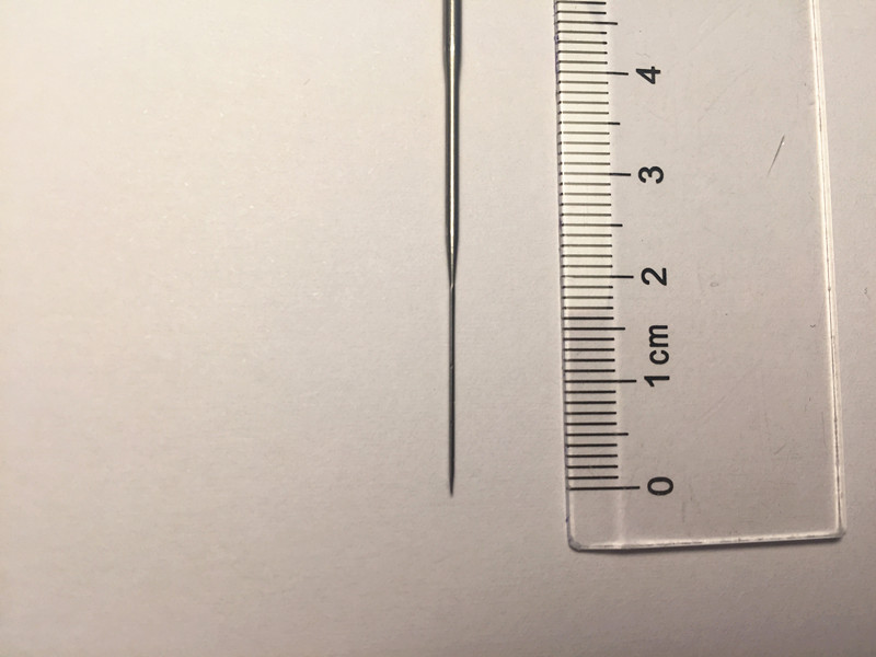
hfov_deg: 61.7
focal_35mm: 29
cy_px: 328
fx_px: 734
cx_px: 438
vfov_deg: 48.2
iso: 32
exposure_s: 1/100
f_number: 2.2
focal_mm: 4.15
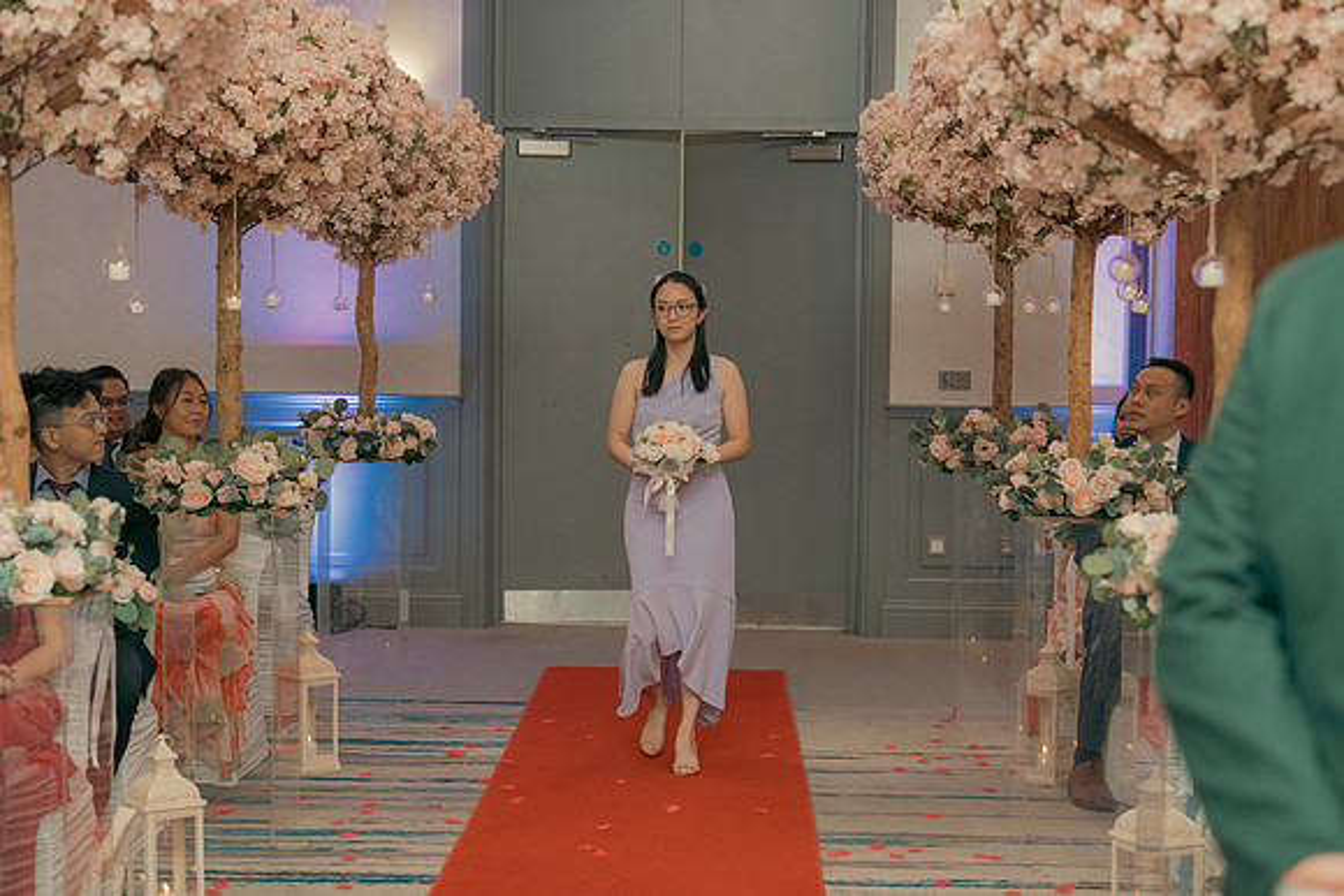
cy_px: 448
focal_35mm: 62
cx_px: 672
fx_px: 2315
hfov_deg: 32.4
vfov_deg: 21.9
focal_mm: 62
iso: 2500
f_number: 3.5
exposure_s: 1/160
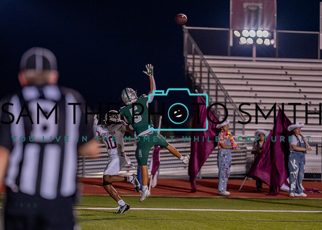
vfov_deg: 8.6
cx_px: 140
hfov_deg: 12.0
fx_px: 1533
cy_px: 123
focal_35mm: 168
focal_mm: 135
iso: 2000
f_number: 1.8
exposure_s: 1/1000
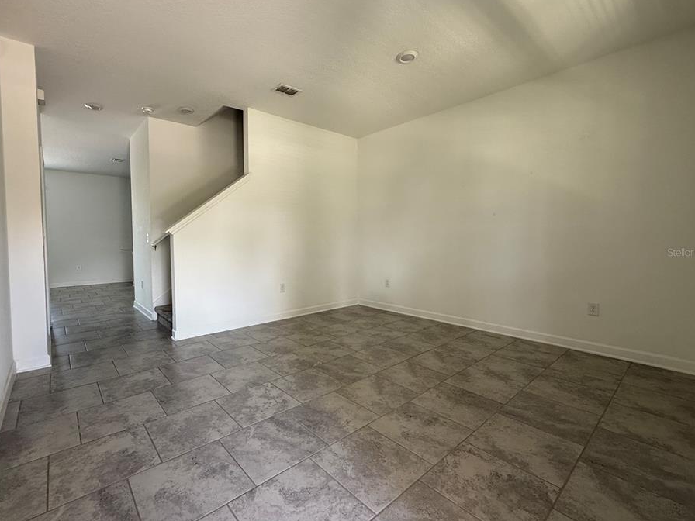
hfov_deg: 94.3
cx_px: 317
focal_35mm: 16
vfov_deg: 78.1
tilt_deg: -2.4
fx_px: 321
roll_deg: +0.1
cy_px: 252
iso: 160
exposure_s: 1/99
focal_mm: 2.22
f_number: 2.2
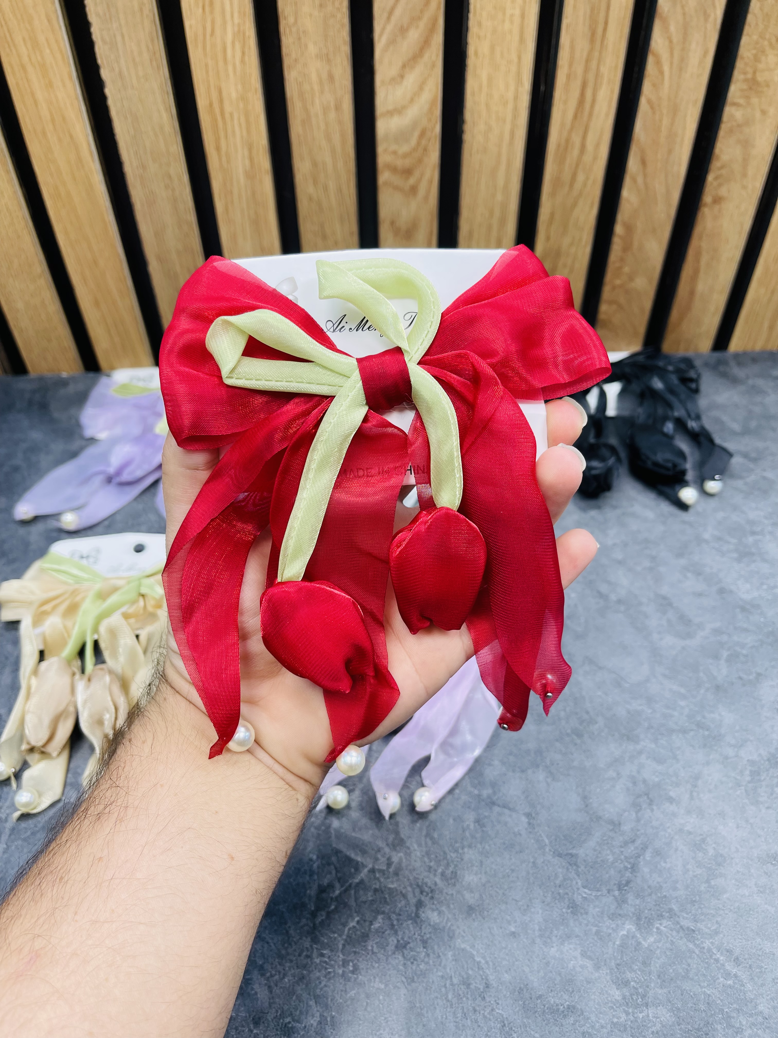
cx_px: 389
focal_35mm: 25
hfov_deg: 54.9
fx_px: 749
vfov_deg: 69.4
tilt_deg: -46.2
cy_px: 519
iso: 32
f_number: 1.6
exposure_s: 1/115
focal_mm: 5.1
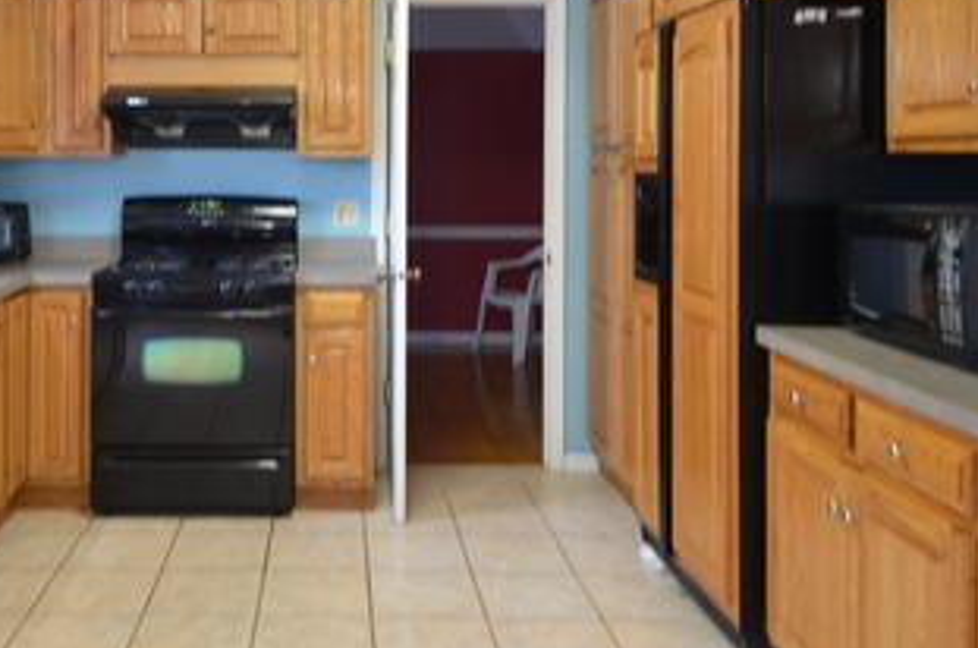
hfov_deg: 50.4
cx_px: 280
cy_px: 167
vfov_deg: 35.1
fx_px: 1003
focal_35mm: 37
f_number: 4
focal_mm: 12
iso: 100
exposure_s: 1/2
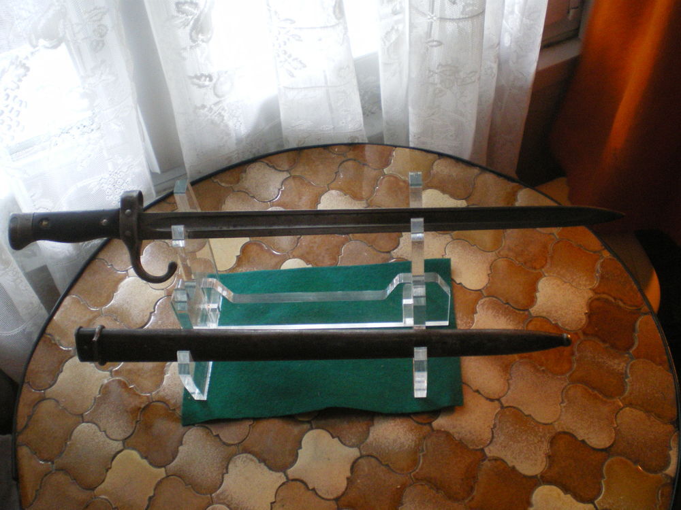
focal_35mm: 38
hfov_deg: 49.0
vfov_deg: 37.7
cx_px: 340
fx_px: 748
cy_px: 255
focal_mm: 6.3
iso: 400
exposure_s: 1/8
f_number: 3.1
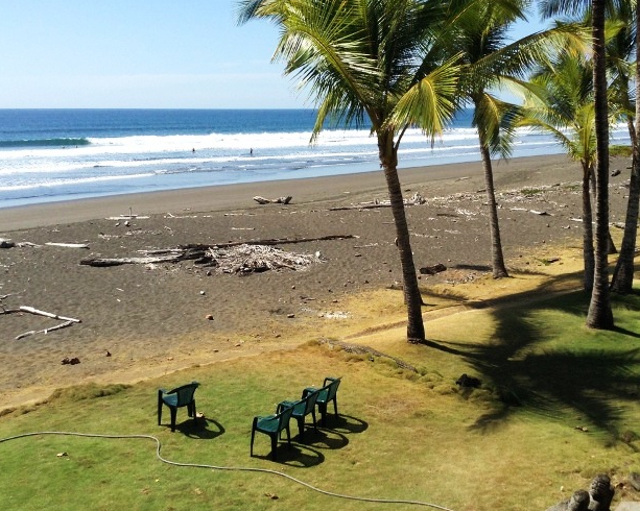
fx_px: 795
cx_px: 362
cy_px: 205
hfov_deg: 43.7
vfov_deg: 35.5
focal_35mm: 42
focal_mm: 3.3
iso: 32
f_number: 2.4
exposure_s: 1/1379
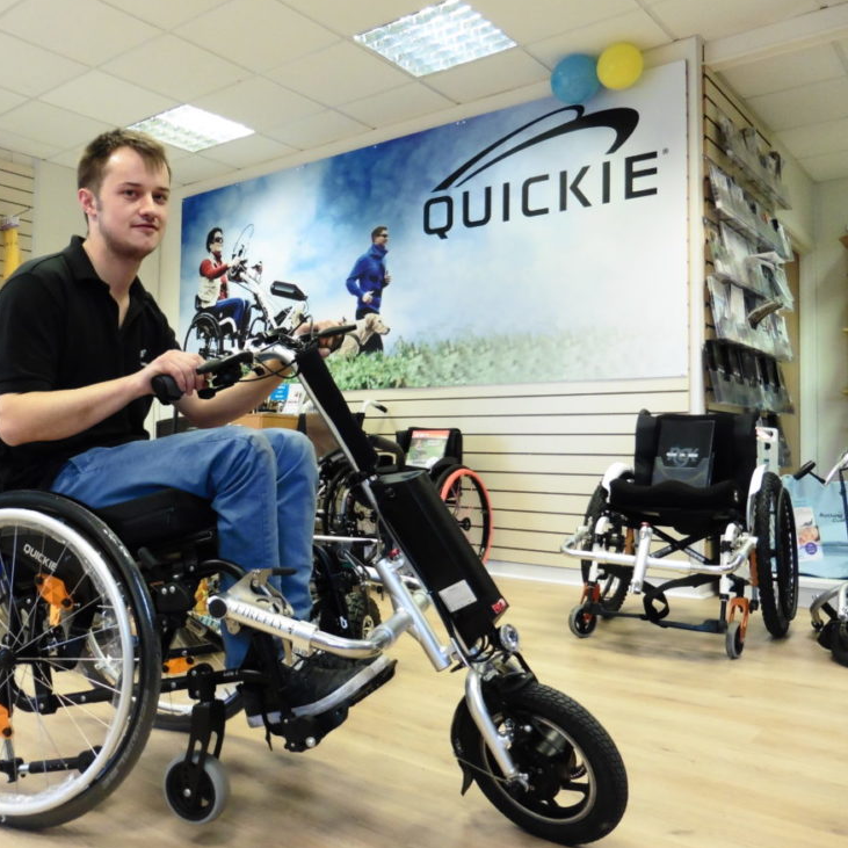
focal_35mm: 29
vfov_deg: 55.6
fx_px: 804
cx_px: 314
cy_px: 418
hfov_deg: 54.9
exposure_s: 1/30
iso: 400
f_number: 3.3
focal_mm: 4.3
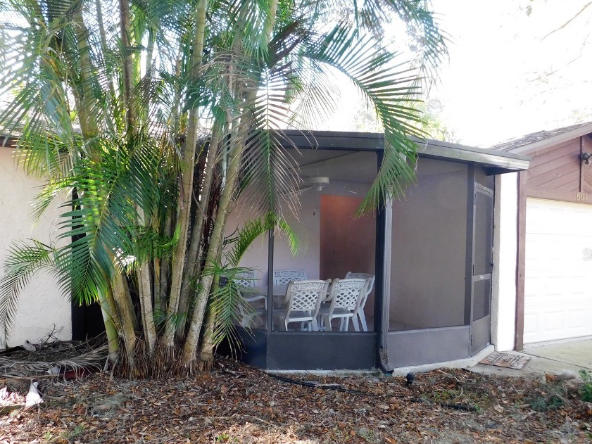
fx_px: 479
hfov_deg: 63.4
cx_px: 289
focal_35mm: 28
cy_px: 254
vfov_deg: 49.6
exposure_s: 1/40
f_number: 3
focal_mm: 4
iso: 125
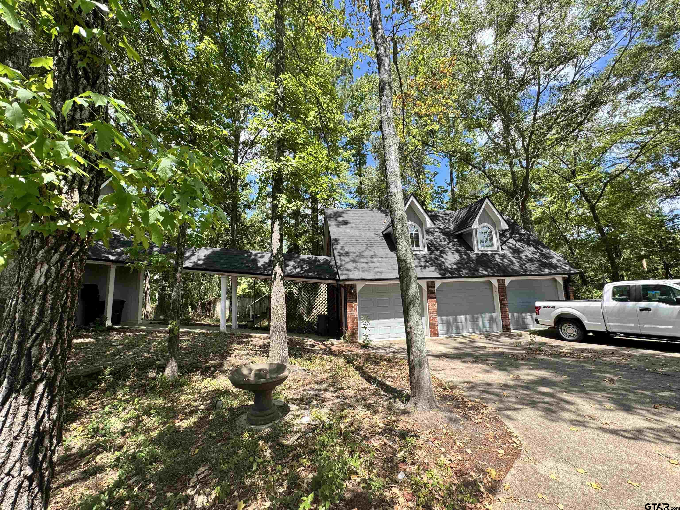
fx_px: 275
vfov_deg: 85.7
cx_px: 340
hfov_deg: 102.1
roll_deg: +2.1
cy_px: 255
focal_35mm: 14
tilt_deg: +6.2
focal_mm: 2.22
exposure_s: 1/423
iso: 40
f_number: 2.2
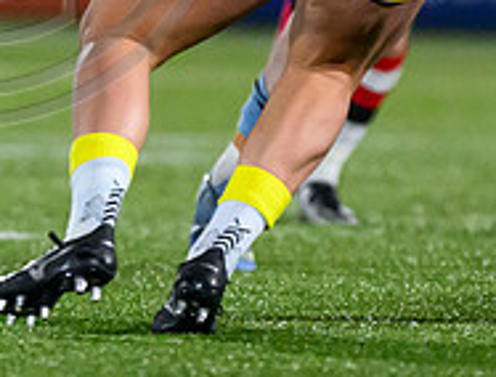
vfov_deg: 0.6
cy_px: 55
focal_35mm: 2442
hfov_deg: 0.8
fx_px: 35148
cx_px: -254
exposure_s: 1/1600
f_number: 3.2
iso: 5000
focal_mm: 400
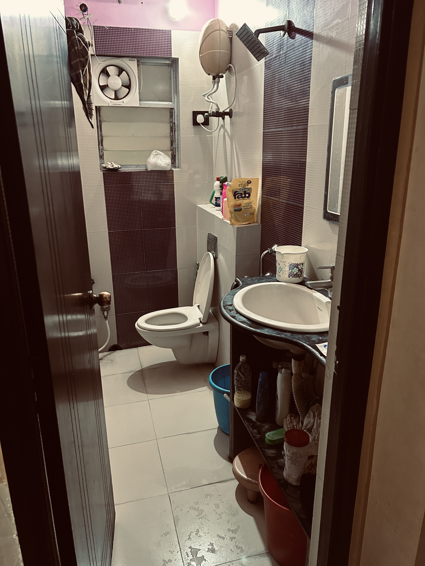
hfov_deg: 53.1
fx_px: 426
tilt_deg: -18.8
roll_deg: -0.2
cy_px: 283
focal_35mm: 26
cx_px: 212
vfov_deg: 67.3
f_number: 1.5
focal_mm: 5.7
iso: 400
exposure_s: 1/33
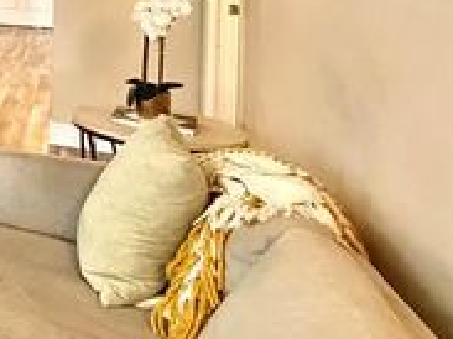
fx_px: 641
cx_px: -302
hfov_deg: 24.4
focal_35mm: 49
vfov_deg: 26.7
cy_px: -54
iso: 640
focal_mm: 2.22
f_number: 2.2
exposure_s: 1/60
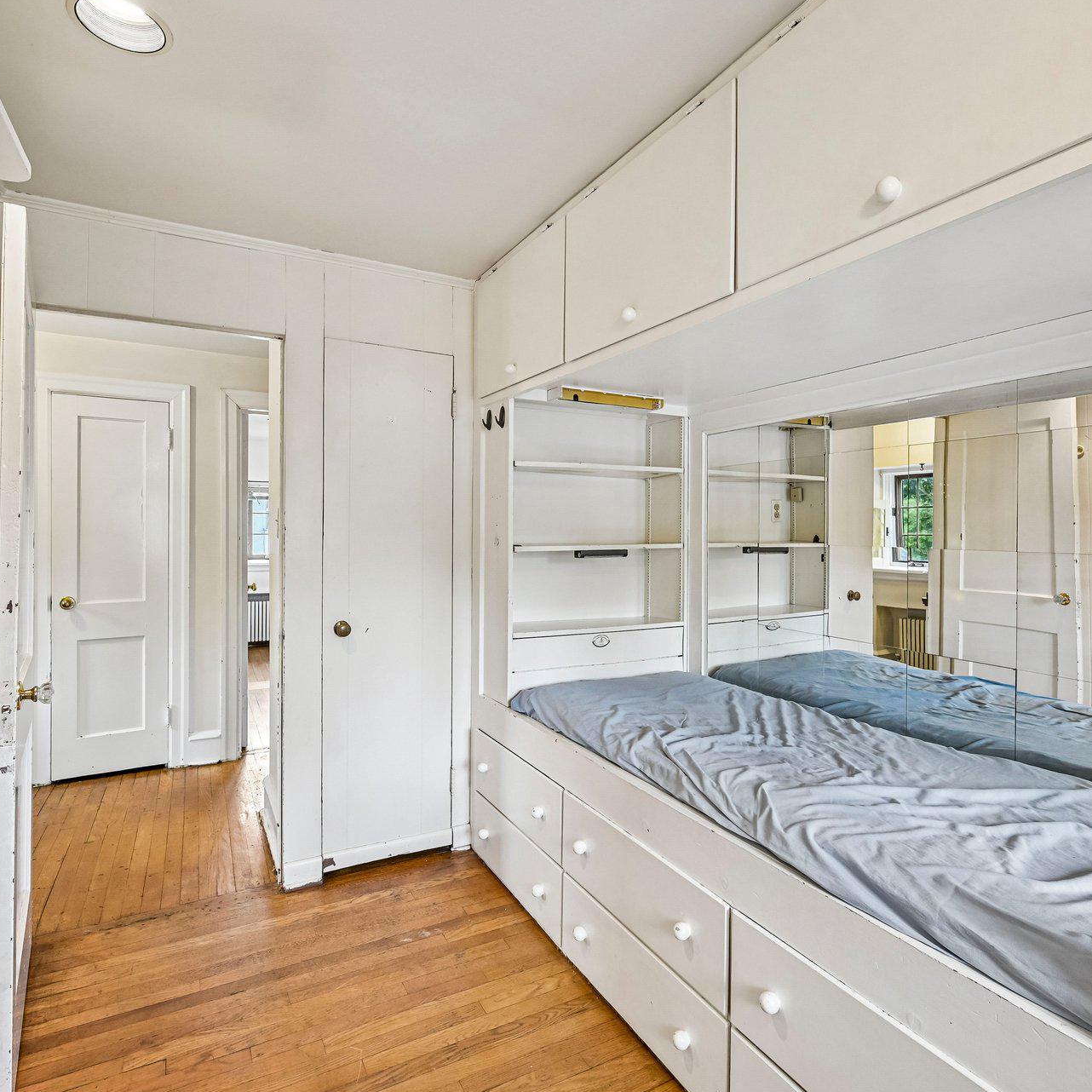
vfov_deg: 77.7
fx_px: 678
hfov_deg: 77.7
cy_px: 529
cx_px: 559
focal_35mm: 19
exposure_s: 1/8
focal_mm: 14
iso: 400
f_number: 8
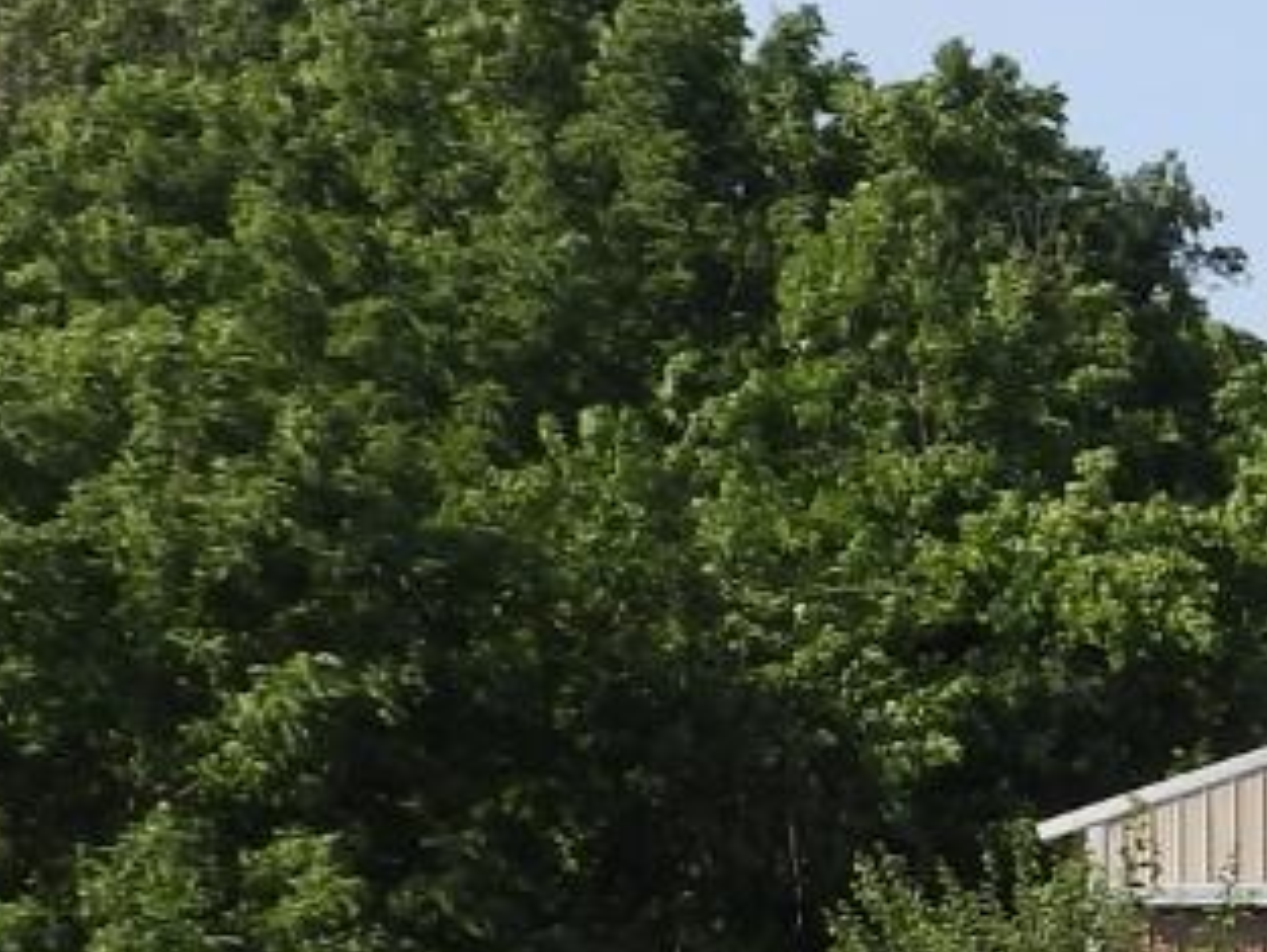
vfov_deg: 8.5
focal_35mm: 175
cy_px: 875
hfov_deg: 10.8
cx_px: 2012
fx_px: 6408
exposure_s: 1/400
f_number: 4.5
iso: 80
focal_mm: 6.8
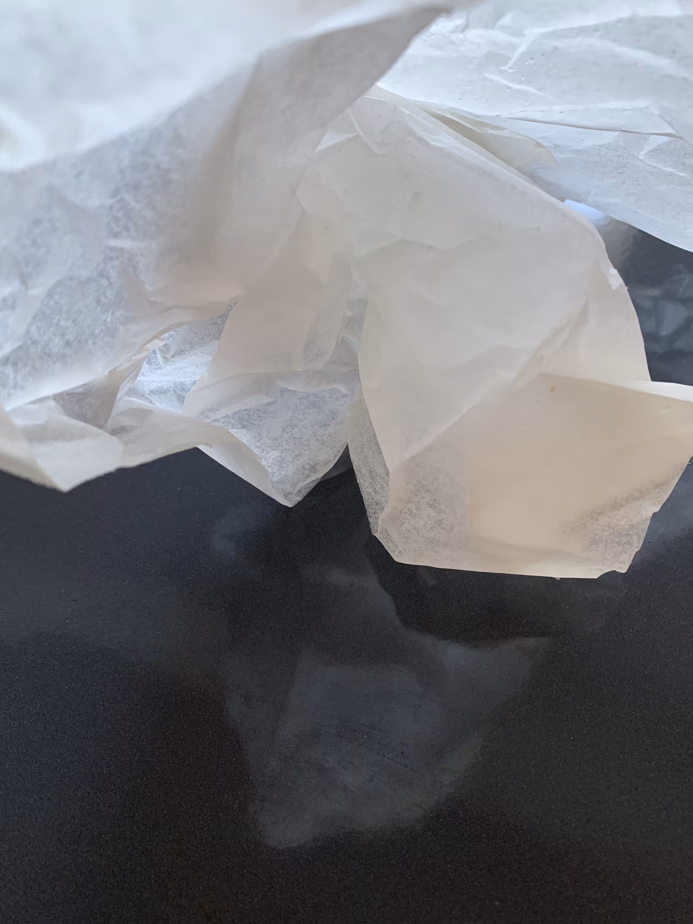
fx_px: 694
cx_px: 346
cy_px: 462
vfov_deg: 67.3
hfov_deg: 53.1
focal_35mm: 26
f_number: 1.8
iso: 160
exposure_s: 1/60
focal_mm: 4.25
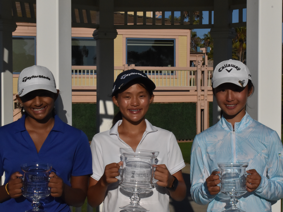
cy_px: 110
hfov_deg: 26.0
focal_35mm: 75
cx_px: 137
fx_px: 613
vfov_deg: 19.6
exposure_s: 1/2500
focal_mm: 40
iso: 1250
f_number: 32
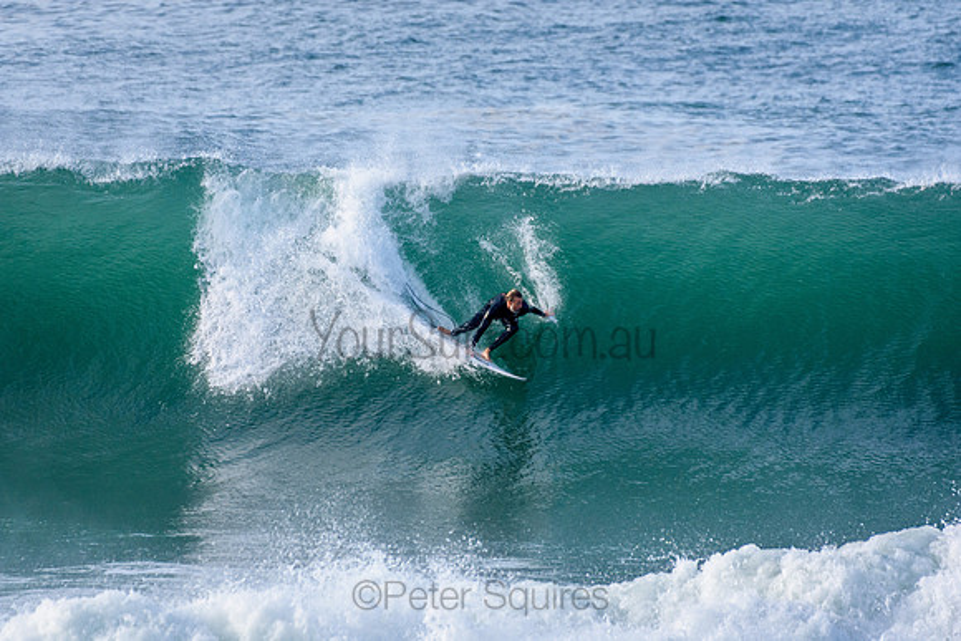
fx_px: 20025
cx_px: 480
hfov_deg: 2.7
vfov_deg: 1.8
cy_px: 320
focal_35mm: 750
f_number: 5.6
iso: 560
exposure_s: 1/2000
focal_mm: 500
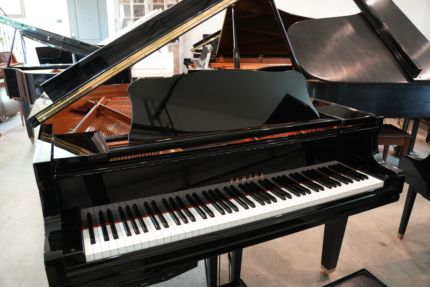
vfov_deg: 50.4
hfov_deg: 70.5
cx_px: 215
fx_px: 304
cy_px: 144
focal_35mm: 26
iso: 3200
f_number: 2.8
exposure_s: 1/160
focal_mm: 17
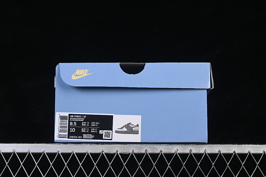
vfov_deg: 18.2
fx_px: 554
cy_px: 88
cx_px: 133
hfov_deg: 27.0
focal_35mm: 75
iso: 160
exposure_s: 1/80
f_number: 8
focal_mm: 50
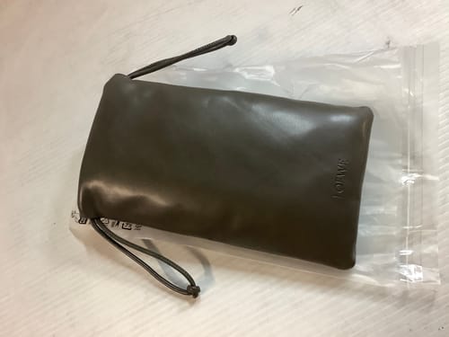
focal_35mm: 31
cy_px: 168
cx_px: 224
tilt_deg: -63.0
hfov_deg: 58.4
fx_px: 402
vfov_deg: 45.4
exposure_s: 1/50
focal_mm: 3.3
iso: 200
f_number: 2.4
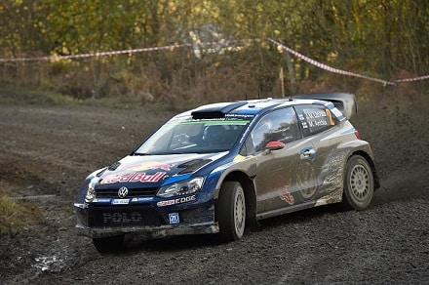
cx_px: 214
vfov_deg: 7.4
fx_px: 2201
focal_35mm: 185
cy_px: 142
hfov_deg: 11.1
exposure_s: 1/400
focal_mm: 185
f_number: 3.5
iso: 250
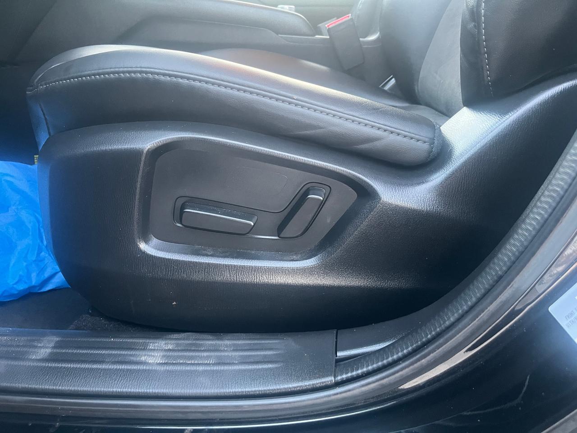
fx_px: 433
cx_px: 288
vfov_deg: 53.1
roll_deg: -1.0
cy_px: 216
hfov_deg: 67.3
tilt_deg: -20.8
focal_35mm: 26
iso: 500
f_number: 1.6
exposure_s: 1/43
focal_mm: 5.1
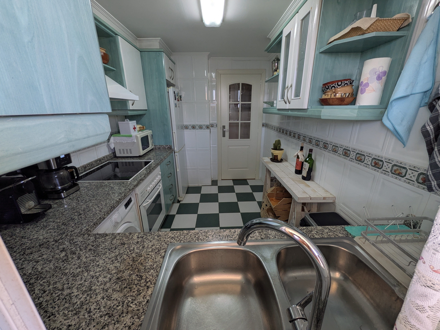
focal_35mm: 14
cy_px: 165
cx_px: 220
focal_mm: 1.83
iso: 68
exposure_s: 1/100
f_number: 2.2
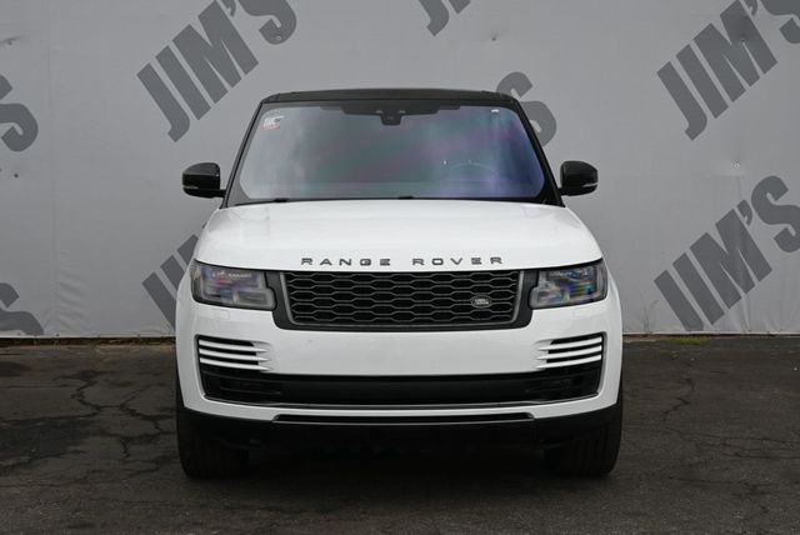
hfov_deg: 34.2
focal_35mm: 58
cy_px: 268
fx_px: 1301
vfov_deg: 23.2
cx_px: 400
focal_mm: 39
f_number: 5.6
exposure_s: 1/250
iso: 125
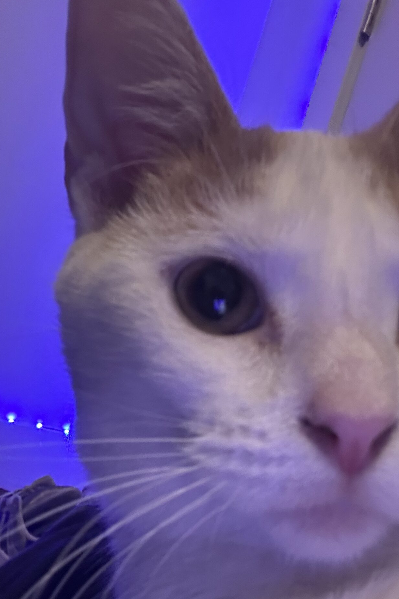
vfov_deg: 45.0
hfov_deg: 31.2
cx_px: 207
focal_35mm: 43
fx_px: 715
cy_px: 378
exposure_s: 1/40
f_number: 1.9
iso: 320
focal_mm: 2.69
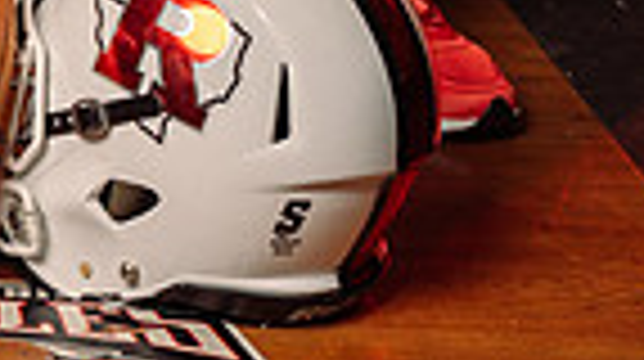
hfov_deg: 14.7
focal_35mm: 145
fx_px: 2473
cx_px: 50
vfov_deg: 7.5
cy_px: -648
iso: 250
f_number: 6.3
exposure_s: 1/250
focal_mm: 44
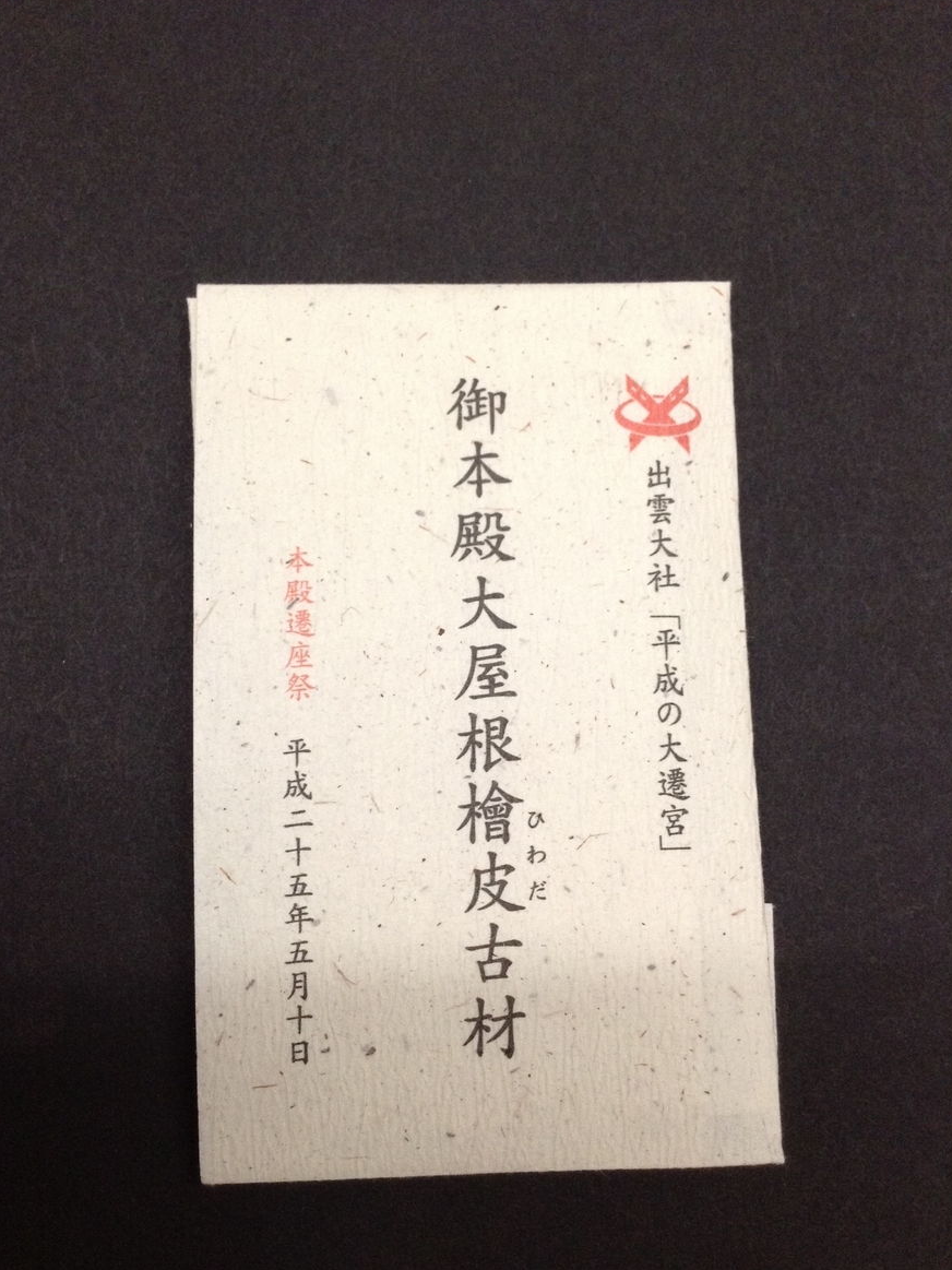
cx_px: 468
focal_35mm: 34
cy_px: 652
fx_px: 1247
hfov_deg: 41.8
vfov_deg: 54.0
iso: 100
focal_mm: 3.3
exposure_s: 1/24
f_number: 2.4
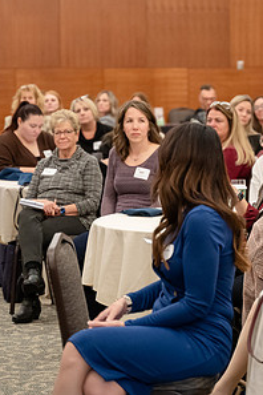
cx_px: 248
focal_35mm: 150
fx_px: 1644
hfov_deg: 9.1
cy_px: 139
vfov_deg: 13.7
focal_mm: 75
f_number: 2.8
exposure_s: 1/250
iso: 3200
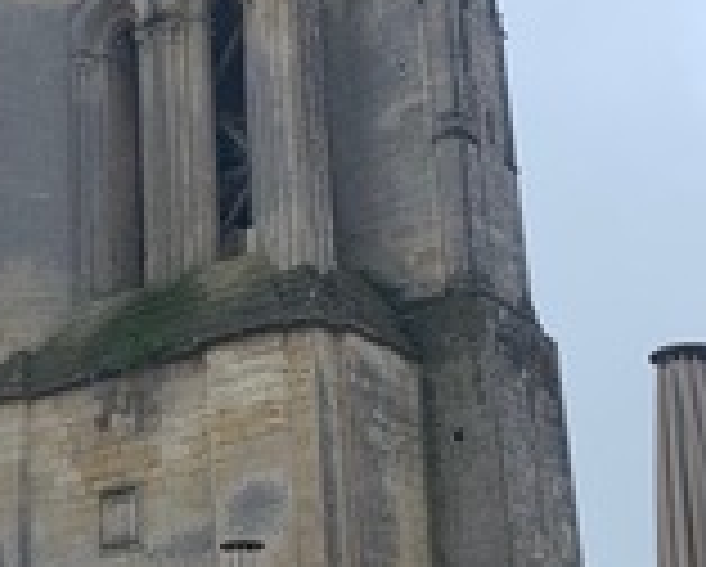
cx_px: 108
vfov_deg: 17.9
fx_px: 1799
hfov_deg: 21.8
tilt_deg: +20.2
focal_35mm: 86
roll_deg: +0.5
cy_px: 277
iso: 25
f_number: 1.8
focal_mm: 4.25
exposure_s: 1/1076
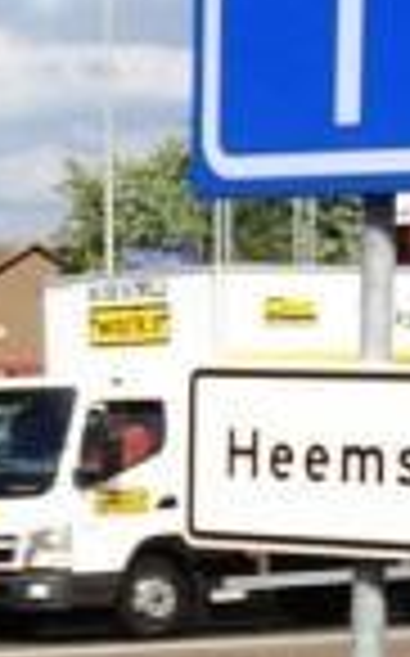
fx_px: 3171
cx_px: 396
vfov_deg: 11.8
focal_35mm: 177
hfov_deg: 7.4
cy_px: 540
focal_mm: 7.9
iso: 64
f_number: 8
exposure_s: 1/125
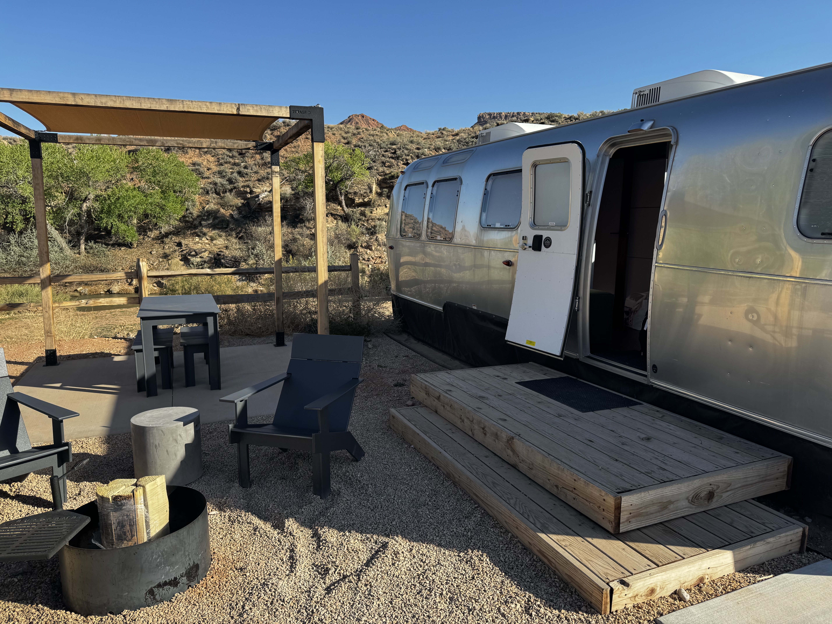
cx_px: 416
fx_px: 577
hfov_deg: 71.6
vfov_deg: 56.8
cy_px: 312
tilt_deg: -9.2
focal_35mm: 24
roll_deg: +0.1
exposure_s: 1/2415
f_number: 1.78
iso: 80
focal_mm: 6.76
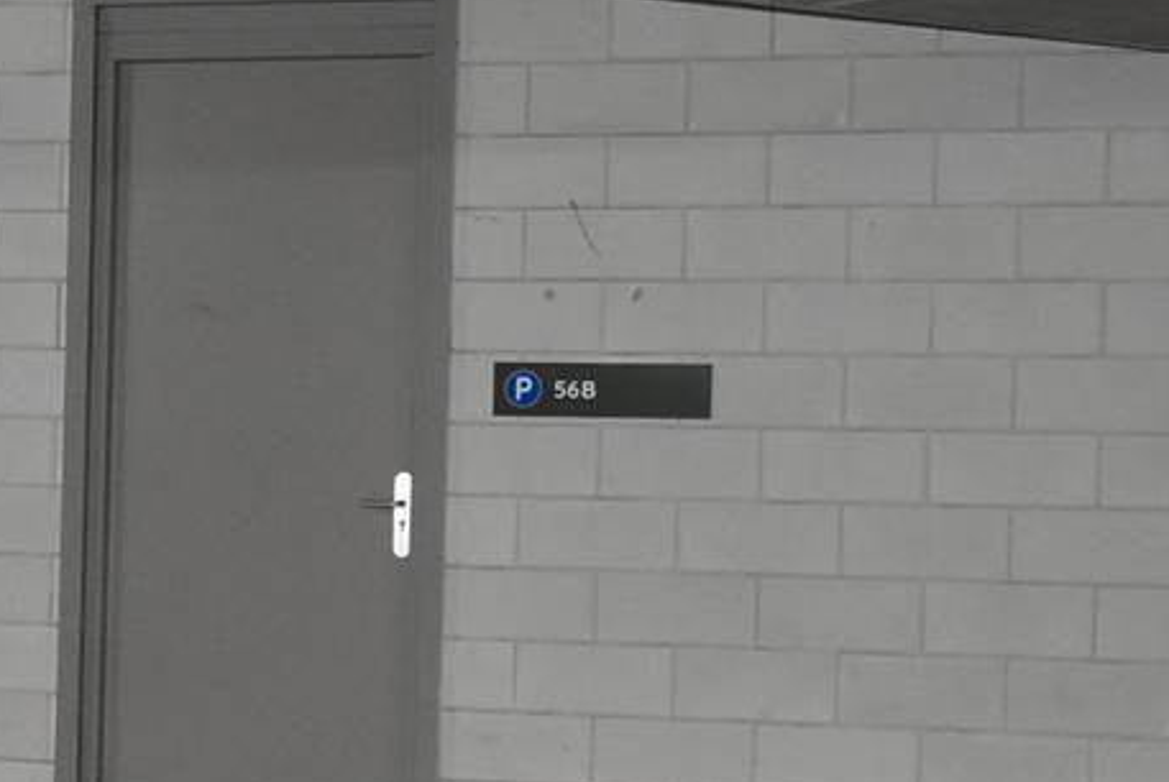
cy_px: 549
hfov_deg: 20.0
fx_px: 3243
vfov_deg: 13.7
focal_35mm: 100
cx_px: 107
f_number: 5.6
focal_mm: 19
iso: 1600
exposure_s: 1/60
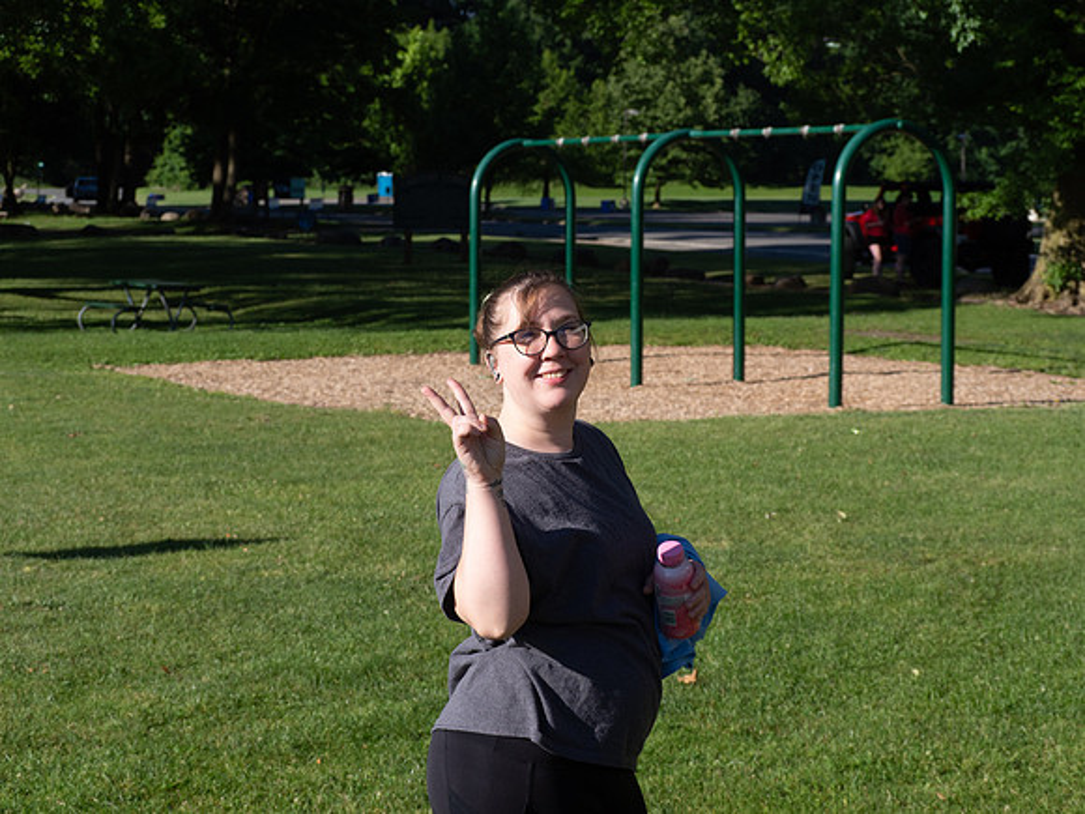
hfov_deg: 24.4
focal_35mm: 80
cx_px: 542
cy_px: 407
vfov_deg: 18.4
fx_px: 2508
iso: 200
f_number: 7.1
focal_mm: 40
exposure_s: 1/500
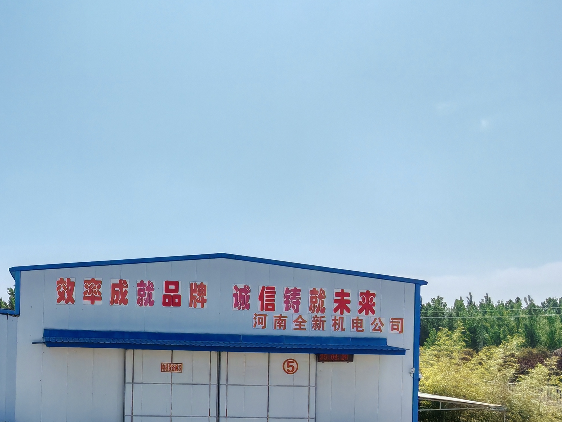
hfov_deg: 51.8
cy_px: 329
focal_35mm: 32
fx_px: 520
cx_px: 83
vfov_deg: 42.5
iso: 50
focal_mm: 1.96
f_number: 2.2
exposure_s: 1/2000
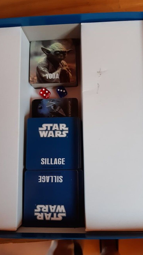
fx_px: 196
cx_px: 71
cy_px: 127
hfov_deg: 40.2
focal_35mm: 29
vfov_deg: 66.1
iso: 200
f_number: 1.7
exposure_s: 1/24
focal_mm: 3.92
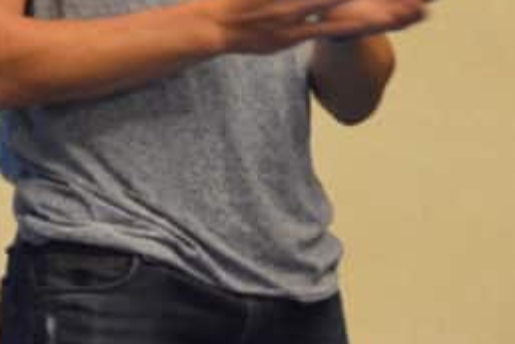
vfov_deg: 3.6
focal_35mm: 378
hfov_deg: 5.4
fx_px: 5406
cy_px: -185
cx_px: -421
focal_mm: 65
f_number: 5.3
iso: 3200
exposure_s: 1/40
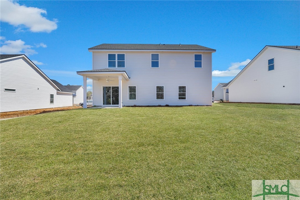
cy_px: 100
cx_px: 150
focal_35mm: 17
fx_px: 142
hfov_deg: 93.3
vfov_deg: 70.4
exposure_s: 1/200
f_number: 10
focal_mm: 17
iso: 100
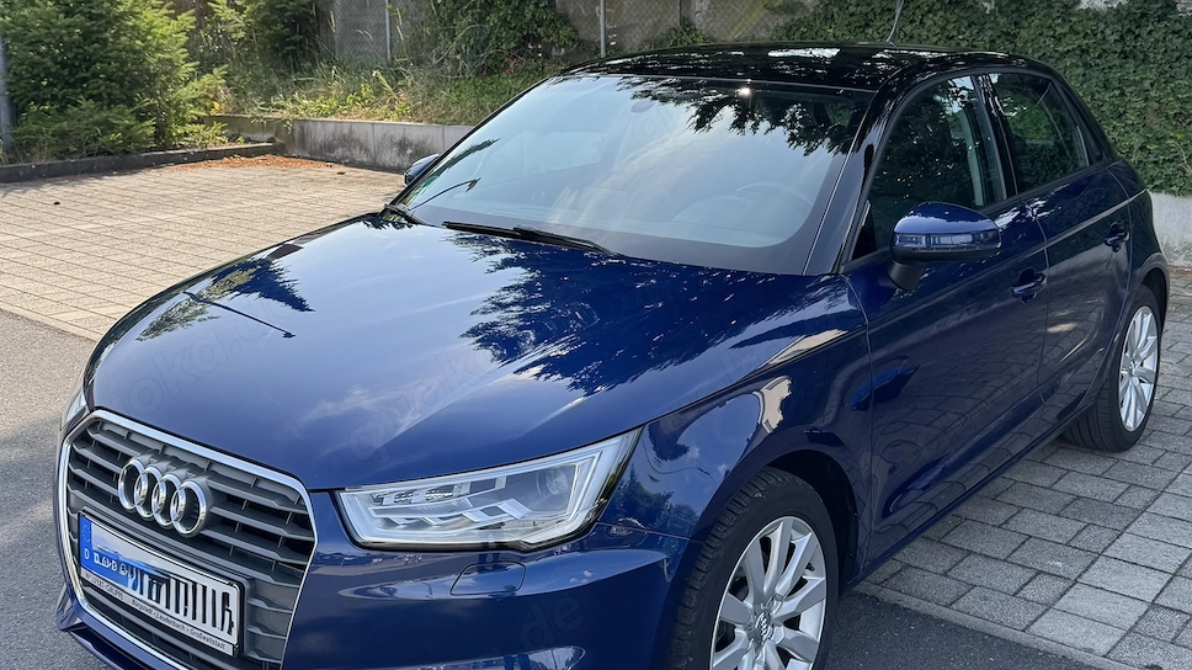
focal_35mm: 27
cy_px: 386
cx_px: 613
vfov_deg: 42.7
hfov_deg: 69.9
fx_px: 853
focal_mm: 6.76
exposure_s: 1/1059
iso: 80
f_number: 1.78
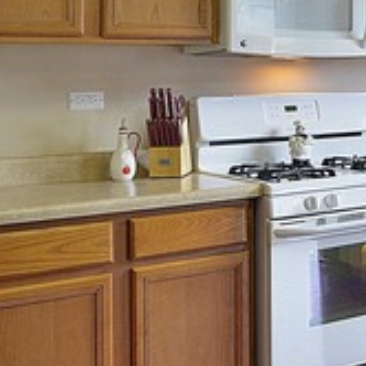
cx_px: 606
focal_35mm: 74
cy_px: 44
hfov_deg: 19.3
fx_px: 881
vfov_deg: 22.9
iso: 200
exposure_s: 1/25
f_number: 8
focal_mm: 15
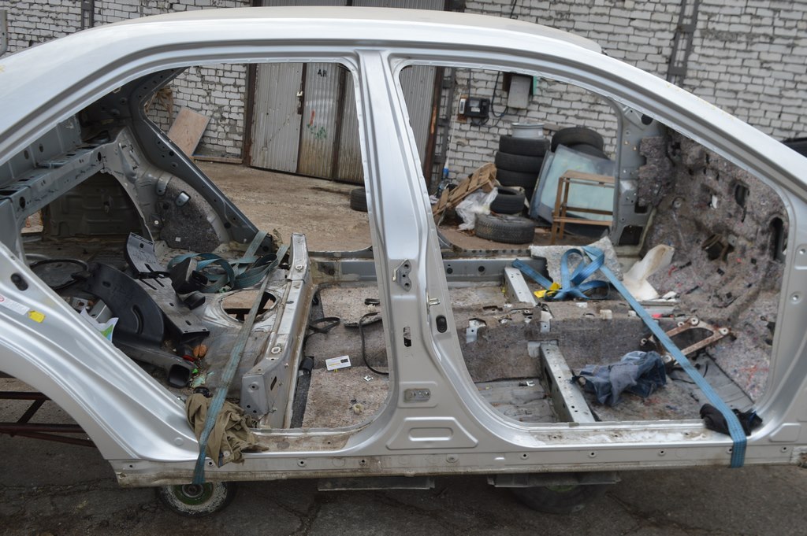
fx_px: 739
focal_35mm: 33
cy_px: 268
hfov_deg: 57.3
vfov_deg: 39.9
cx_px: 404
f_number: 5.6
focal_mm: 22
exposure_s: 1/125
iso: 160
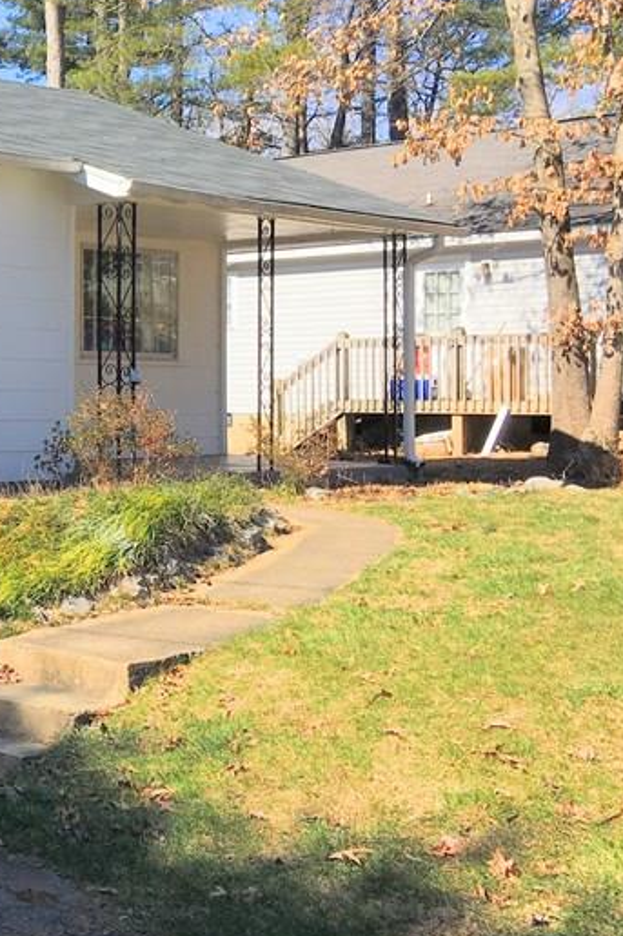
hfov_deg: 19.8
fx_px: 1558
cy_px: 380
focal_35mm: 60
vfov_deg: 33.3
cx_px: -289
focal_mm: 4.15
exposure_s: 1/1570
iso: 25
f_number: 2.2
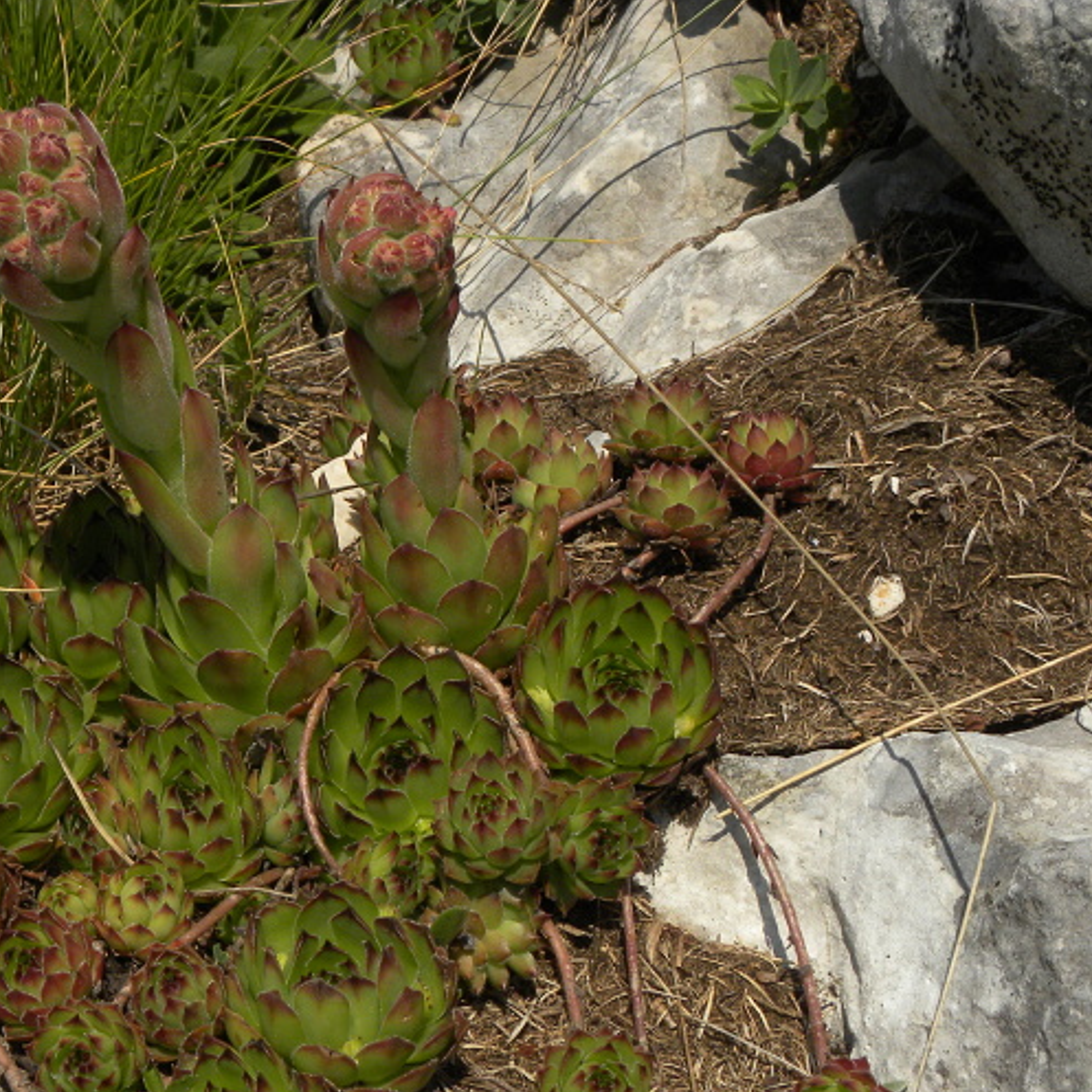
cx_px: 224
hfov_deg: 23.0
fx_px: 2641
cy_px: 657
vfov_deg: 23.3
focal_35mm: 74
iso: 100
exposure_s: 1/640
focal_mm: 9.2
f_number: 7.1
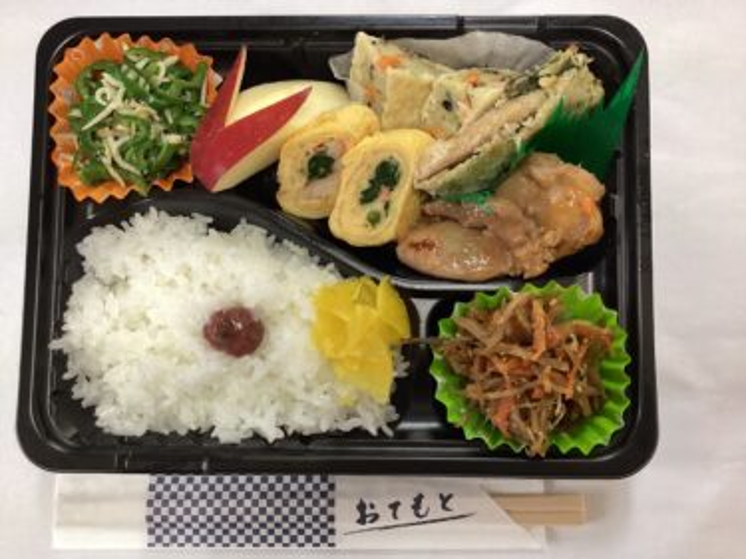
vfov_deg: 45.4
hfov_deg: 58.4
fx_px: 668
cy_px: 280
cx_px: 373
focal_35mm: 31
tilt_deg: -85.1
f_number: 2.4
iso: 200
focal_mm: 3.3
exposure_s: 1/50
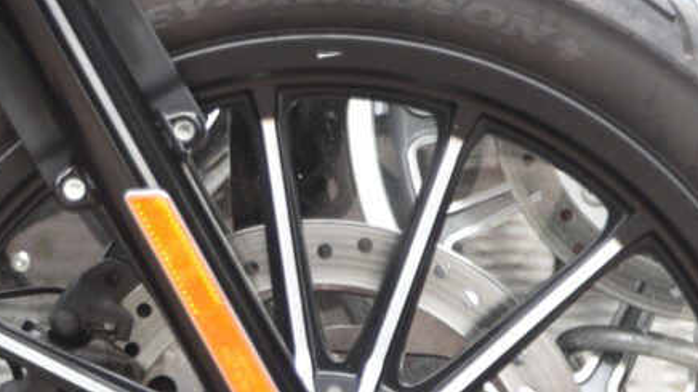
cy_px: -6
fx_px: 7401
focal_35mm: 400
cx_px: -985
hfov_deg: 5.2
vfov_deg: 3.0
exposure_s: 1/60
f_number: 2.8
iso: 100
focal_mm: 65
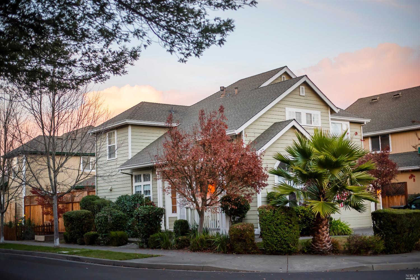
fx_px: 583
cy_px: 140
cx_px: 210
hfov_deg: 39.6
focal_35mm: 50
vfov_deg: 27.0
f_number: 1.8
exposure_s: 1/800
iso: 640
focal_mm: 50
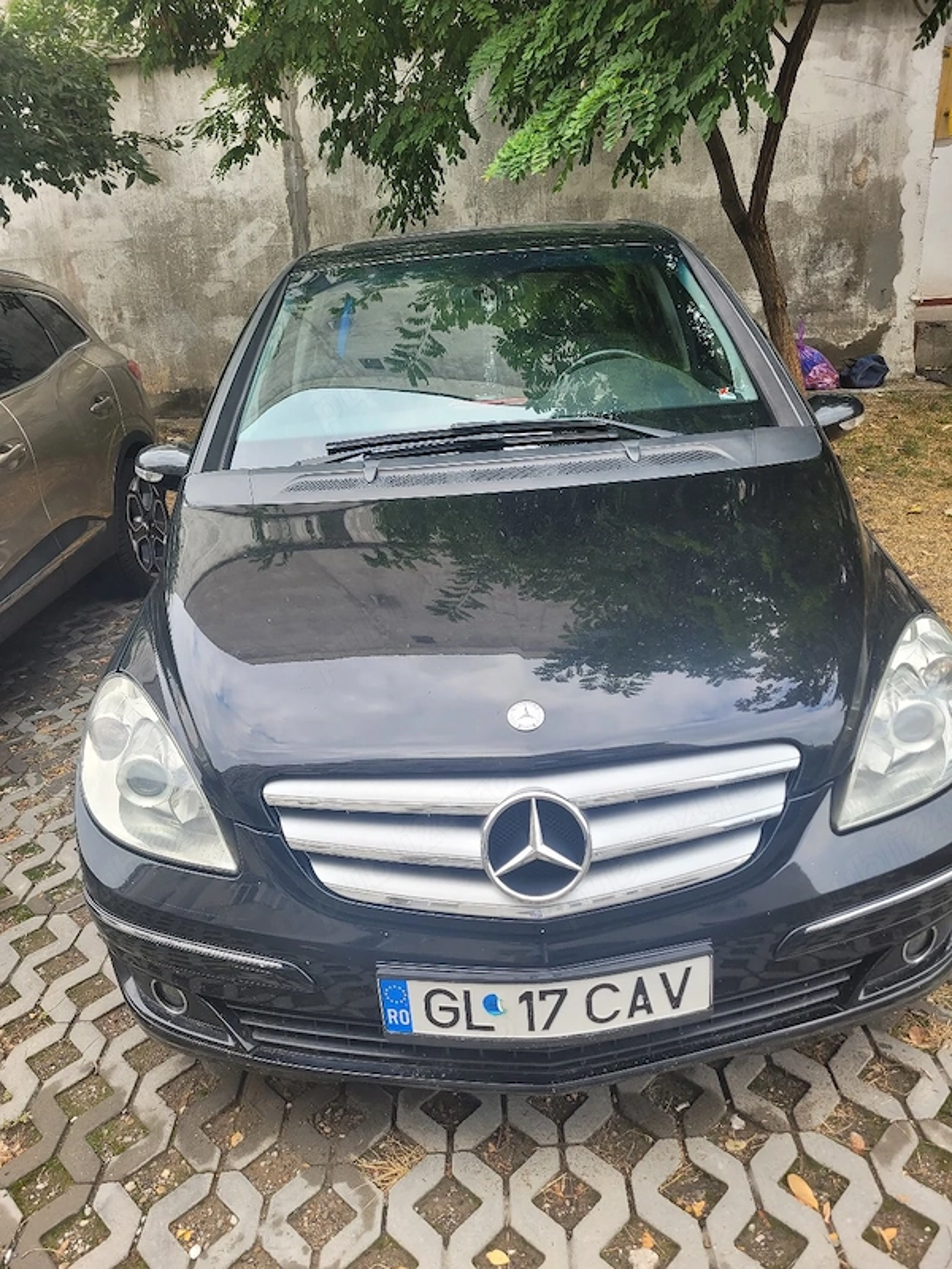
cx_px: 476
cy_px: 634
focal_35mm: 26
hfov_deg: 53.1
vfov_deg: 67.3
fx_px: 953
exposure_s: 1/370
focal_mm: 5.4
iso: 40
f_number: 1.8
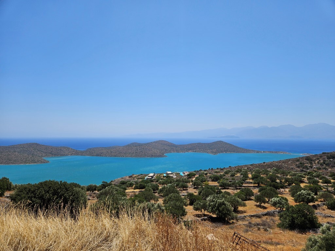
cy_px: 126
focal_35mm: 23
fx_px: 223
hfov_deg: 73.9
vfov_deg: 58.9
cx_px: 168
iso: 25
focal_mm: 5.4
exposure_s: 1/3758
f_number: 1.8
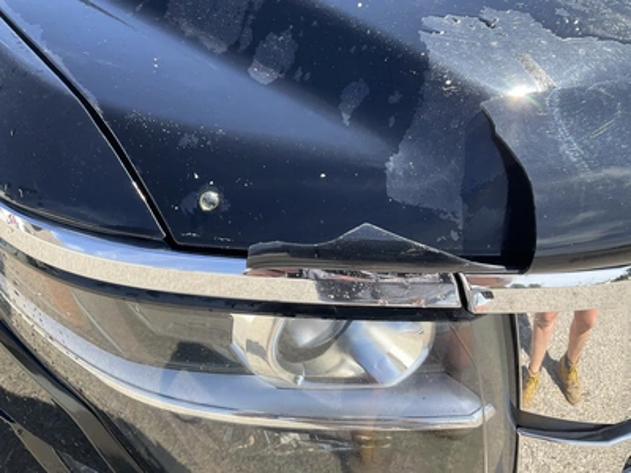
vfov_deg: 48.2
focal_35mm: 29
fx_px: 529
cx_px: 316
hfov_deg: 61.7
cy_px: 236
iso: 25
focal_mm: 3
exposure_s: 1/606
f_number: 1.8
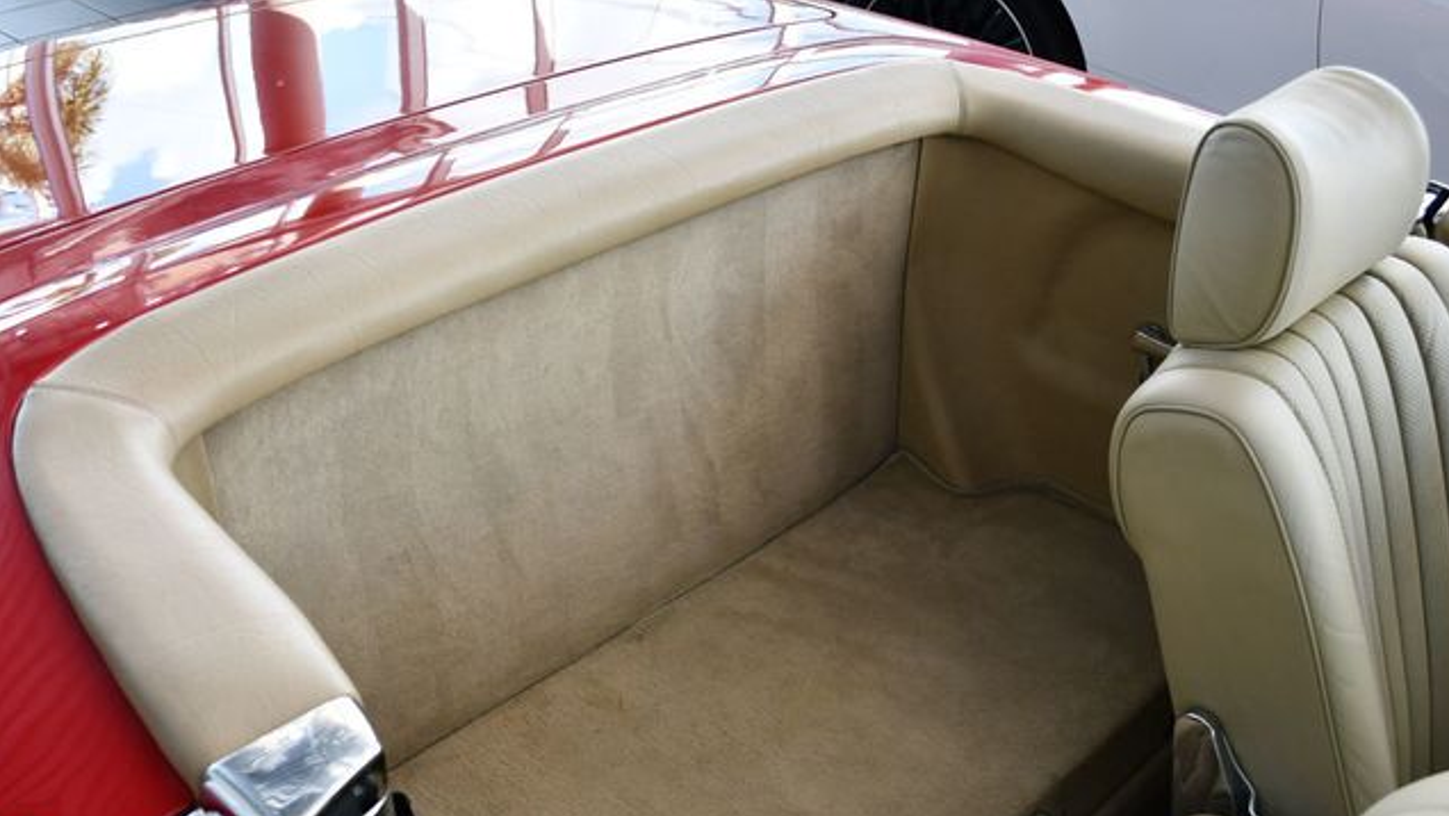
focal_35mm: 38
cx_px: 727
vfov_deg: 31.1
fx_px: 1460
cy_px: 485
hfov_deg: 52.8
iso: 450
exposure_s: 1/250
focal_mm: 18
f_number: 3.5
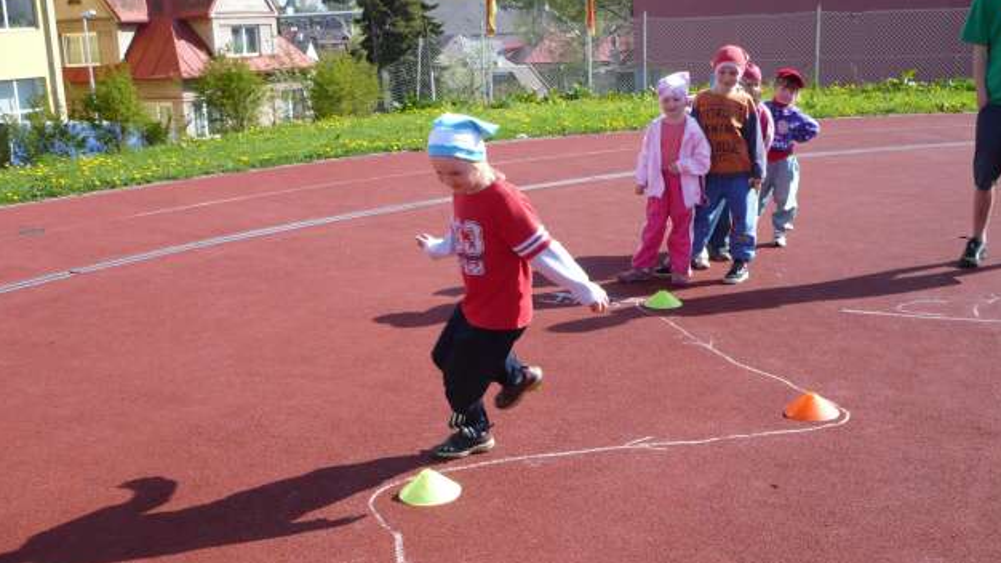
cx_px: 505
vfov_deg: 30.4
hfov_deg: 51.6
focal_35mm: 39
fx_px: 1035
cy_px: 293
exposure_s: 1/640
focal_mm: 5.8
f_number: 2.8
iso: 100
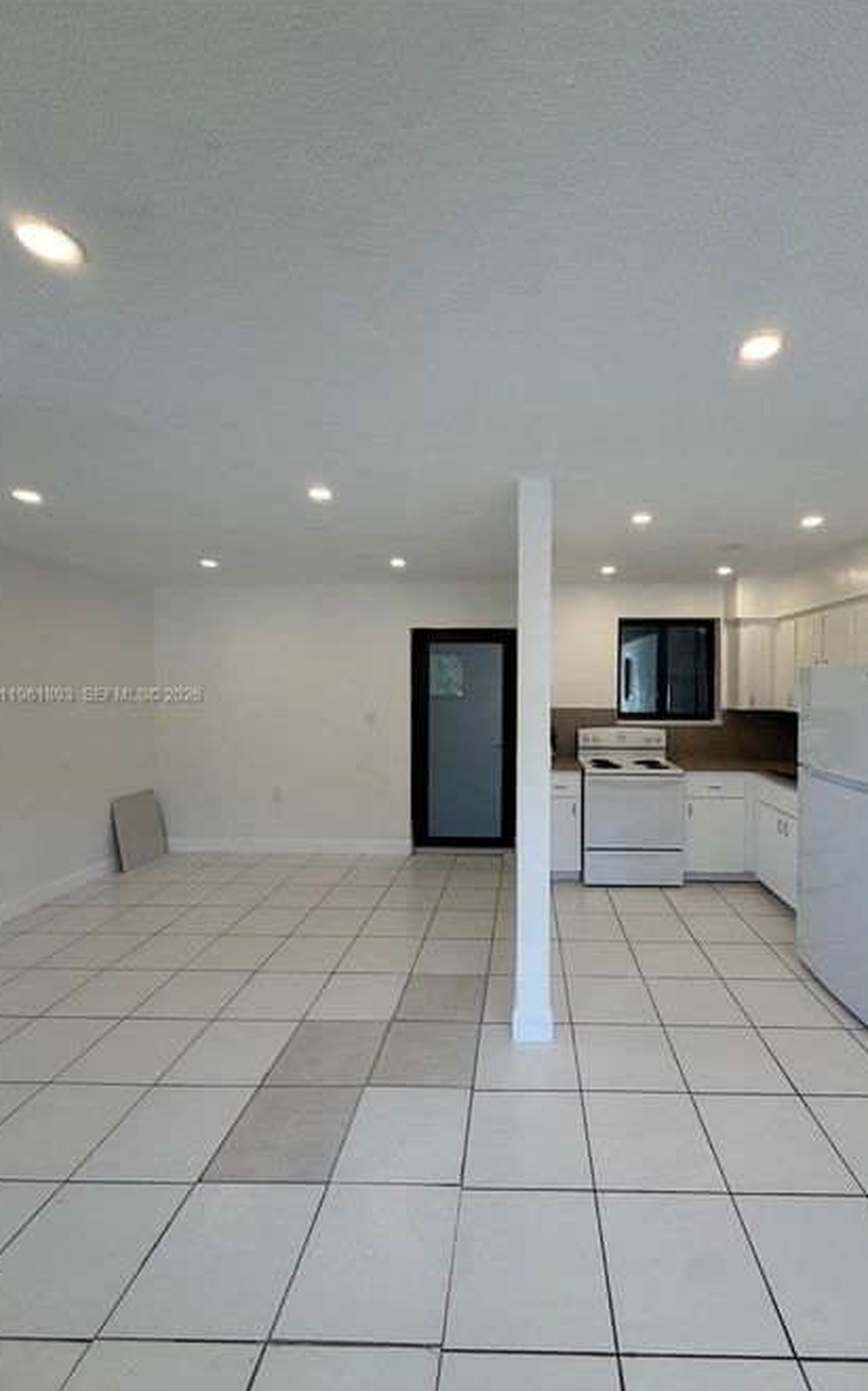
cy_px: 697
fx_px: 568
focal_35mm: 15
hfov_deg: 74.1
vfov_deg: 101.5
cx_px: 512
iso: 80
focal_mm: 2.22
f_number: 2.2
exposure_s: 1/120
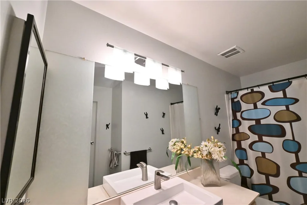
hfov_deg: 100.4
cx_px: 154
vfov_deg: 77.3
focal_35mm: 15
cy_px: 102
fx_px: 128
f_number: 16
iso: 12800
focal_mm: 15
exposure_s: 1/60
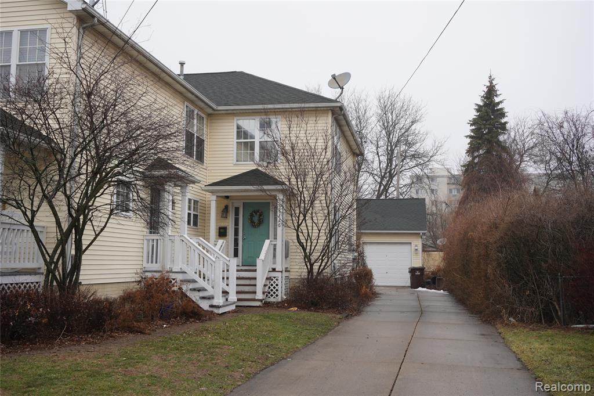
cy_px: 198
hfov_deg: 51.3
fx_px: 619
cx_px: 297
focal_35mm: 38
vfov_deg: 35.5
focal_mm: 25
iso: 160
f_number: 5.6
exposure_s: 1/200
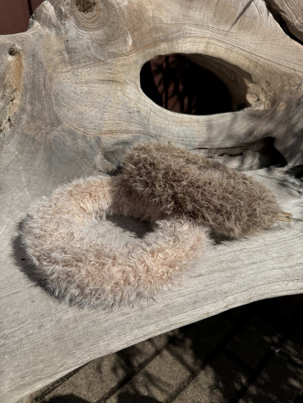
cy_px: 202
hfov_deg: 56.8
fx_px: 280
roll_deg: -0.1
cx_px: 152
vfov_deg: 71.6
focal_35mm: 24
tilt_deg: -30.0
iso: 80
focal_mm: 6.76
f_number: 1.78
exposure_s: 1/12346
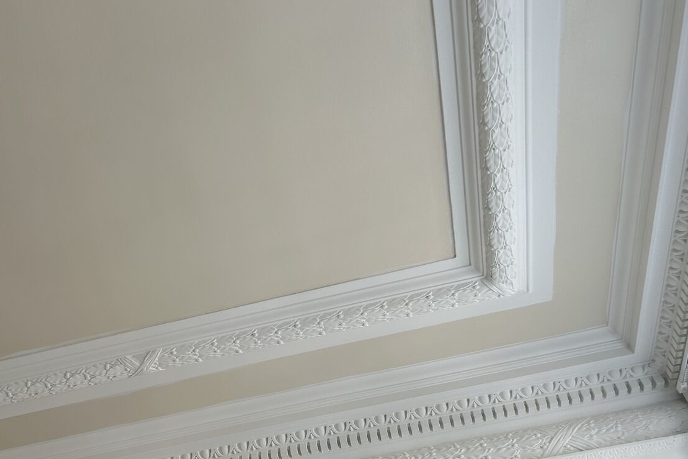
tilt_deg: +46.1
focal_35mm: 39
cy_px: 298
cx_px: 234
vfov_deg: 34.0
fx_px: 745
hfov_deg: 48.8
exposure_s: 1/263
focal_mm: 5.7
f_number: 1.5
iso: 40
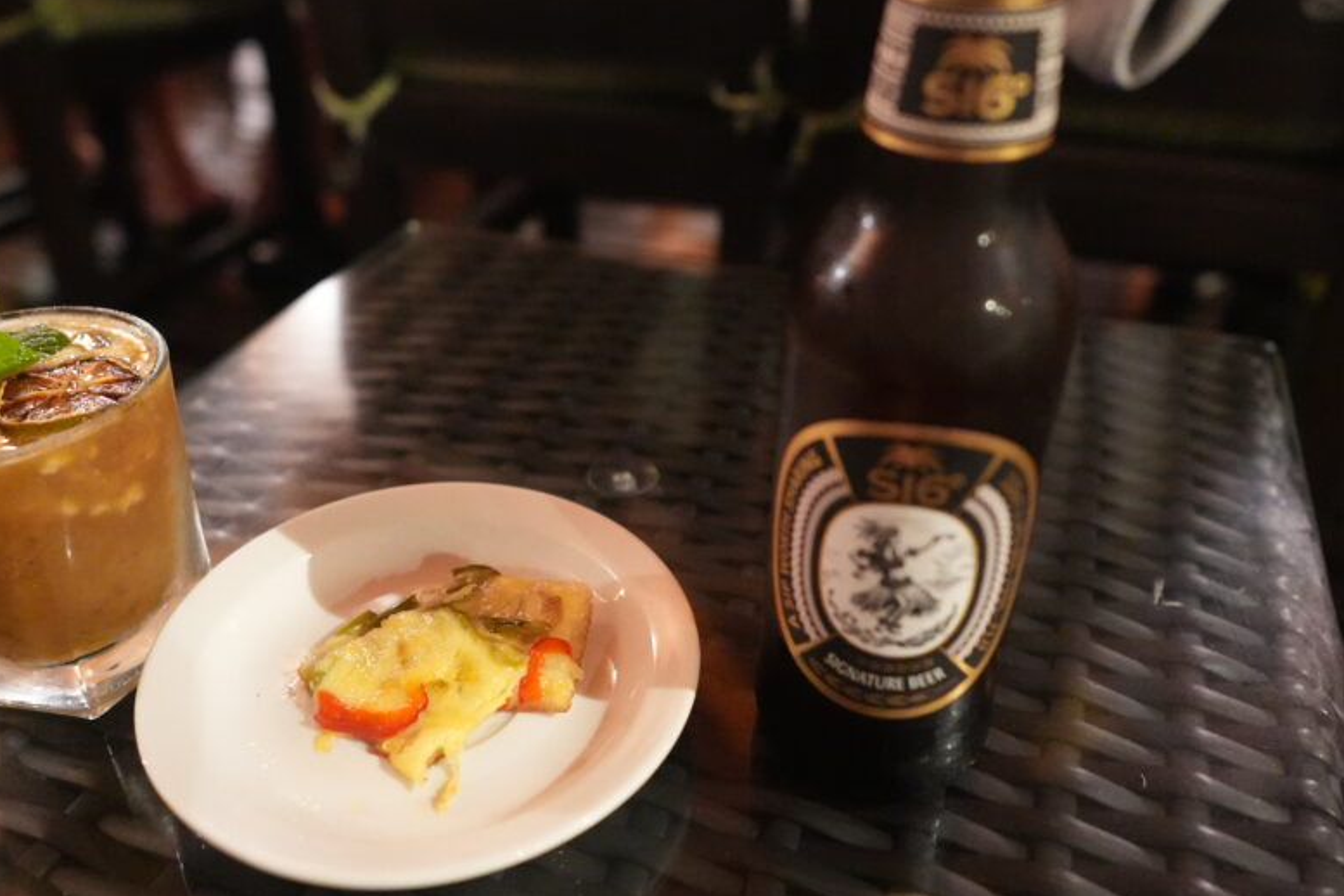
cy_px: 416
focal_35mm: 30
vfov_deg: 44.0
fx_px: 1107
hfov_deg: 62.2
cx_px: 573
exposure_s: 1/25
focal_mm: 15
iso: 6400
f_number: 2
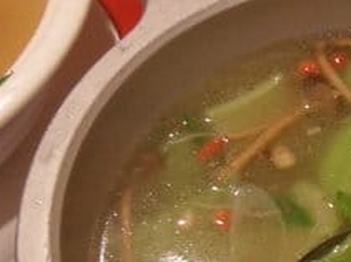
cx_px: 391
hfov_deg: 22.2
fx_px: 841
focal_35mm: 83
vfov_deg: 17.5
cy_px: 230
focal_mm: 6.2
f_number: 2.8
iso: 400
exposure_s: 1/20
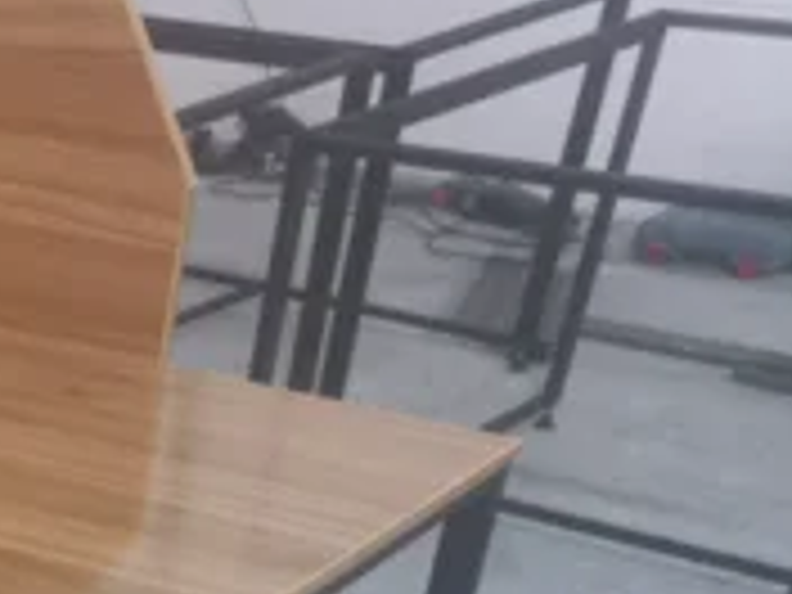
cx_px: -540
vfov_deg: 14.8
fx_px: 2082
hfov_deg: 18.1
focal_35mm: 91
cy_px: 963
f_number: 1.8
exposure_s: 1/25
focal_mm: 4.6
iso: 400
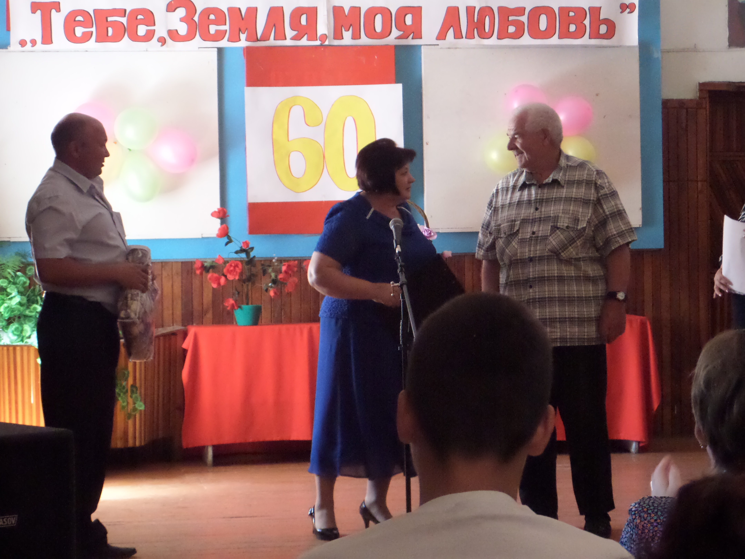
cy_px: 280
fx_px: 2583
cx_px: 372
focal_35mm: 120
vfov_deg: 12.3
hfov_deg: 16.4
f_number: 4.4
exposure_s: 1/20
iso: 800
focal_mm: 19.5
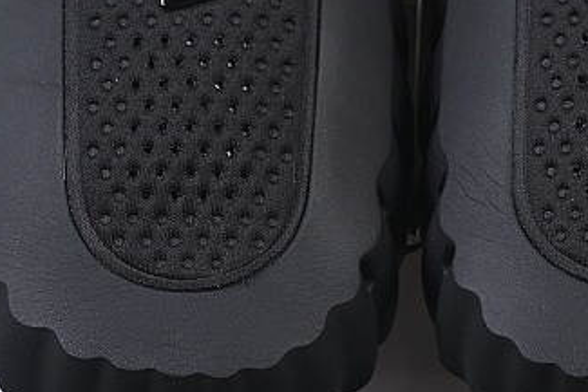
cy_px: 38
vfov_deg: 5.5
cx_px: 407
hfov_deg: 8.3
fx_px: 4069
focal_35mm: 249
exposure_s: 1/60
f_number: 6.3
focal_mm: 50
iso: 160
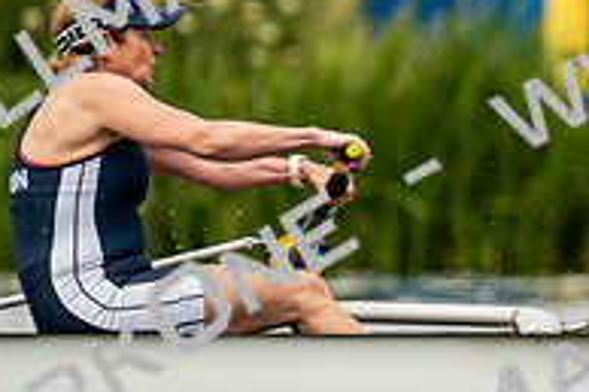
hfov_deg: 1.1
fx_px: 29343
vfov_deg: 0.8
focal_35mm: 1795
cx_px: 865
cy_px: 156
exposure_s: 1/2000
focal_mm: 600
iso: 250
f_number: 6.3
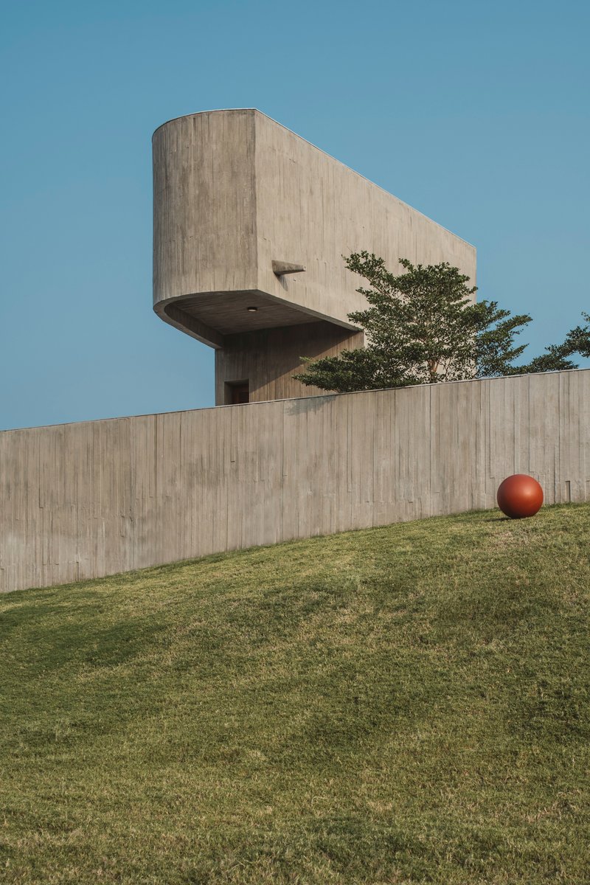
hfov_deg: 29.9
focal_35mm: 45
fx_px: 1106
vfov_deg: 43.6
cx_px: 295
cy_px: 442
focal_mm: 45
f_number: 8
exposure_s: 1/200
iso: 160
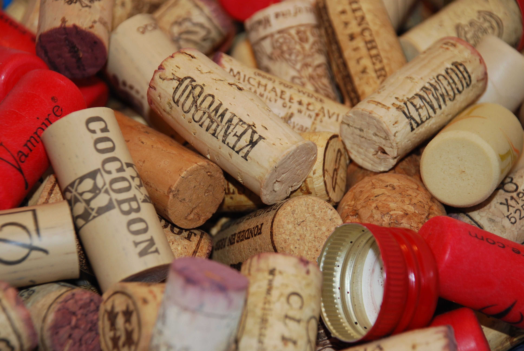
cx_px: 262
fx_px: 1967
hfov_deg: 15.2
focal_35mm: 135
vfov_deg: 10.2
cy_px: 176
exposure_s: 1/60
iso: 200
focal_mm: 90
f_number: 5.6
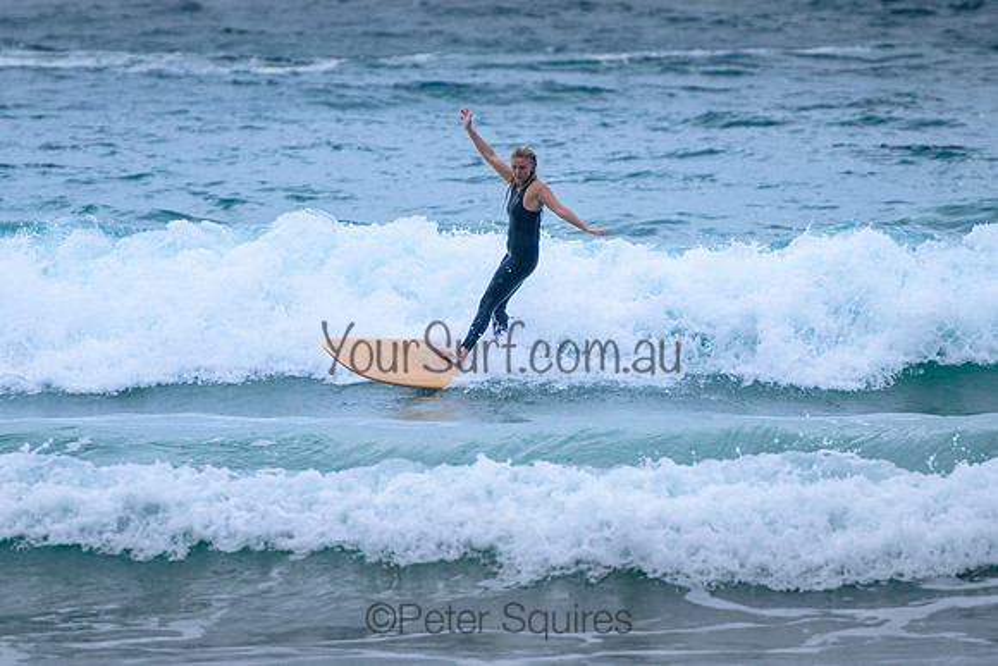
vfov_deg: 2.5
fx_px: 15254
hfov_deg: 3.7
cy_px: 321
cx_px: 468
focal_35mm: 550
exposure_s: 1/2000
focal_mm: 400
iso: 560
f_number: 5.6
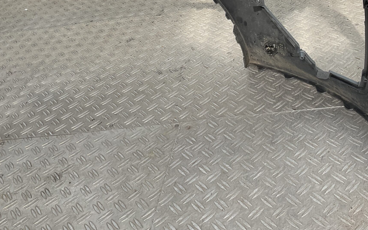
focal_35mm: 46
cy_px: 29
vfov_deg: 27.1
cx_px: 240
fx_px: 461
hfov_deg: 43.0
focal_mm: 3
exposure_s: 1/171
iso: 16
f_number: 1.8
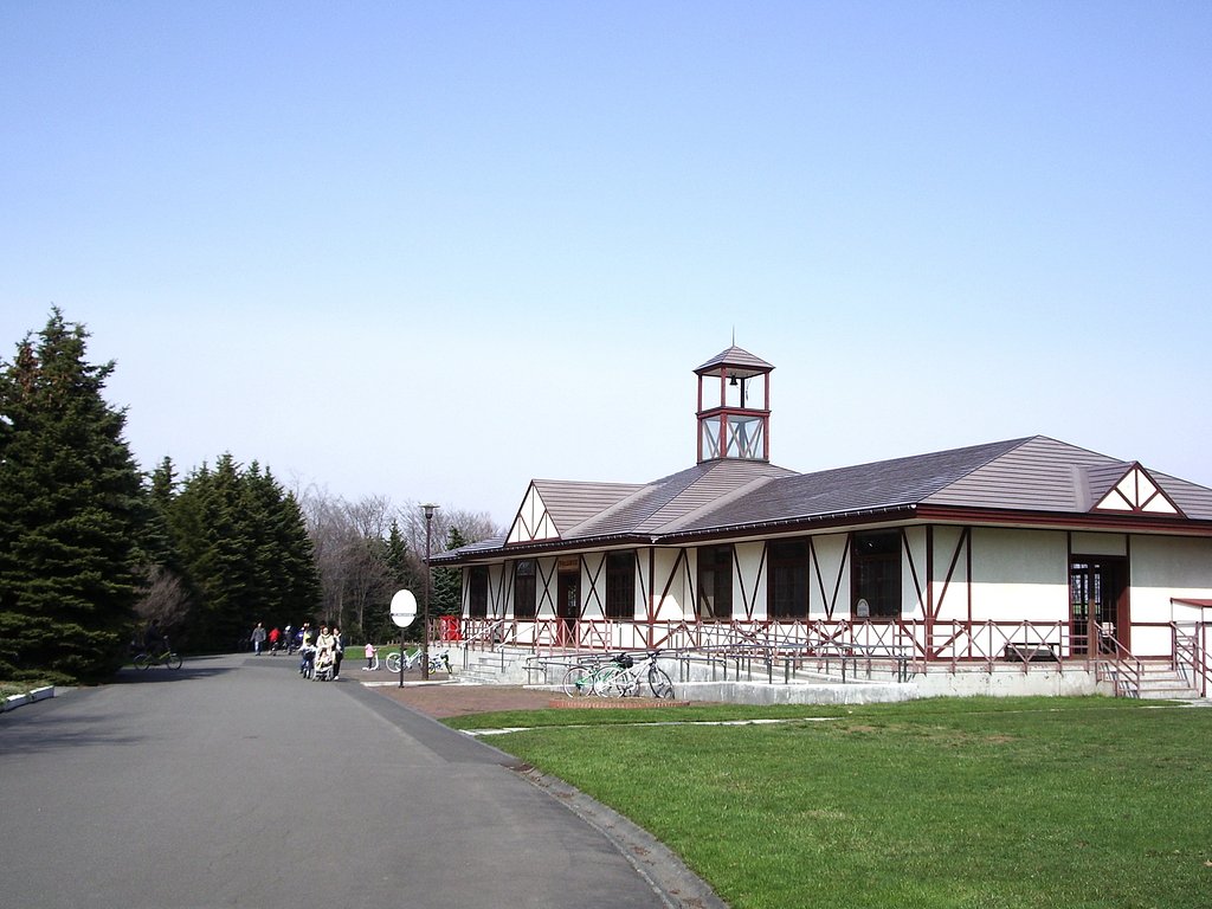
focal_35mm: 41
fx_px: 1436
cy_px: 454
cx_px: 606
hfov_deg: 45.8
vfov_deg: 35.1
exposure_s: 1/500
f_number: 4.6
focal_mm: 6.8
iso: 50
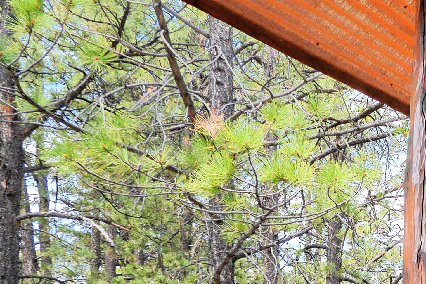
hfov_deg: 26.4
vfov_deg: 19.1
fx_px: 757
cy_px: 402
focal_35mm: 64
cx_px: 563
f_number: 3.2
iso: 800
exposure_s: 1/400
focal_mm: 9
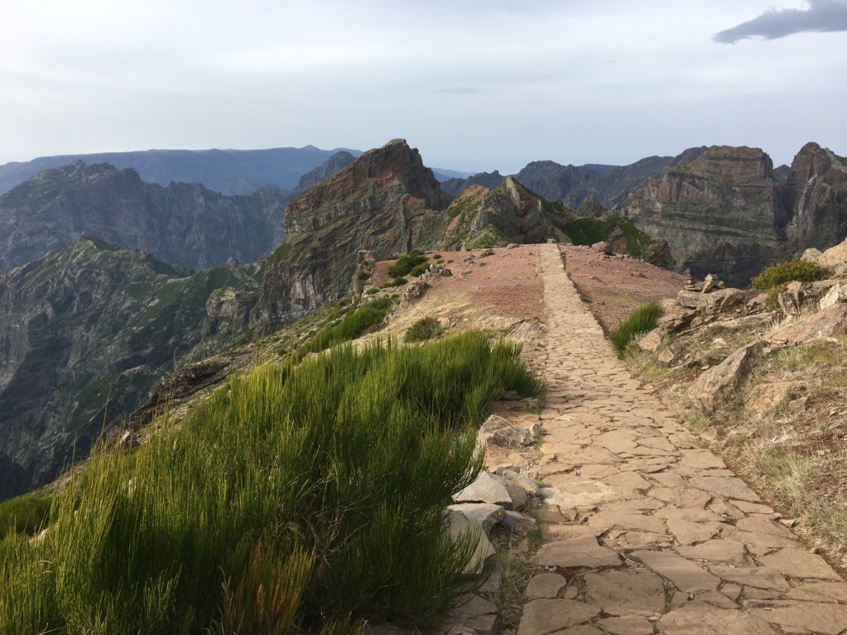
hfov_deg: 61.7
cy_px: 318
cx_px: 424
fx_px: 710
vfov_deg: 48.2
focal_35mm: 29
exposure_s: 1/1241
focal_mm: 4.15
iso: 25
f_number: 2.2
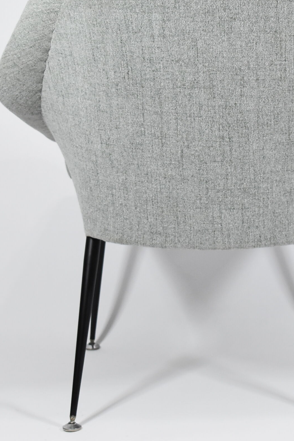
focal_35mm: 108
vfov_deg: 18.9
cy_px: 186
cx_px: 223
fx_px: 1322
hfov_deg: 12.6
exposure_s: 1/125
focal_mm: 38
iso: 1400
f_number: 4.8
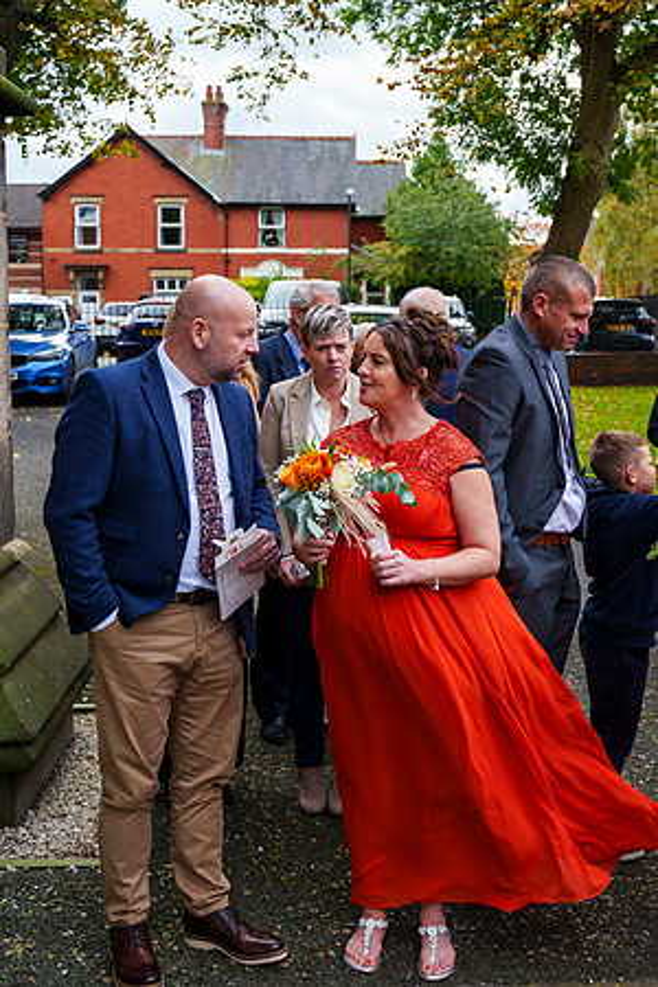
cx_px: 473
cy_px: 445
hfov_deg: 28.8
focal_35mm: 46
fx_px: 1266
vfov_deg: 42.6
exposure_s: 1/1600
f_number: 3.5
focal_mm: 28
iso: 800
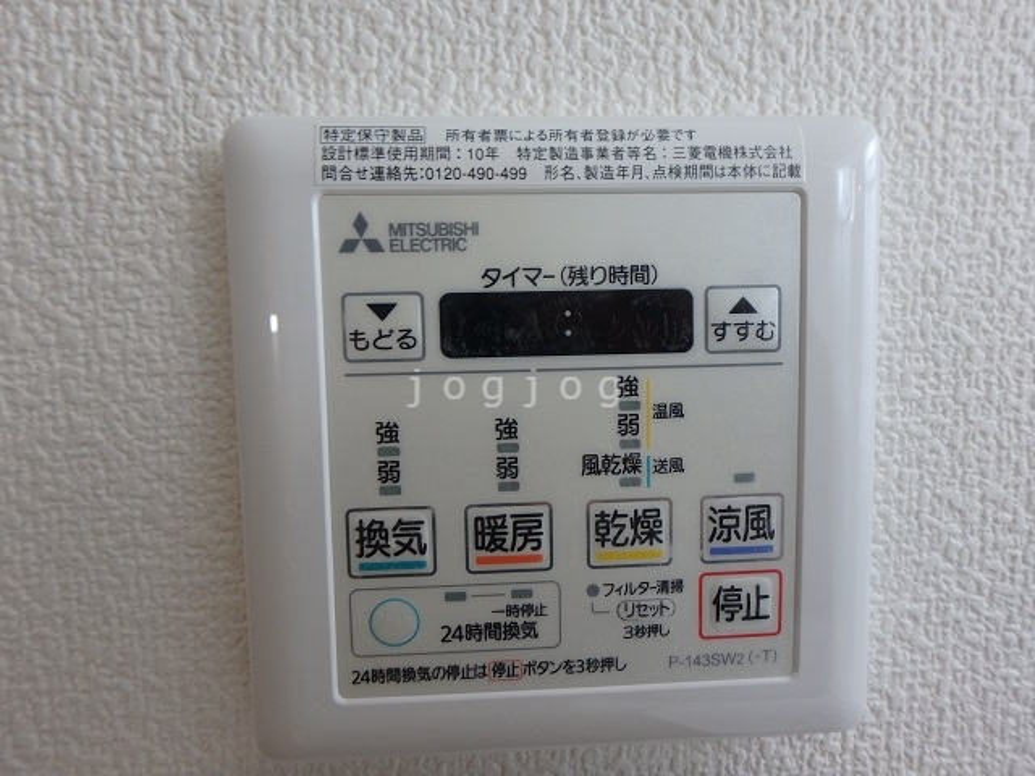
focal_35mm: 21
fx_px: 628
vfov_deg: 63.4
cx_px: 518
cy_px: 388
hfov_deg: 79.0
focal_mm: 3.7
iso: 200
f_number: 3.5
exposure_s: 1/40
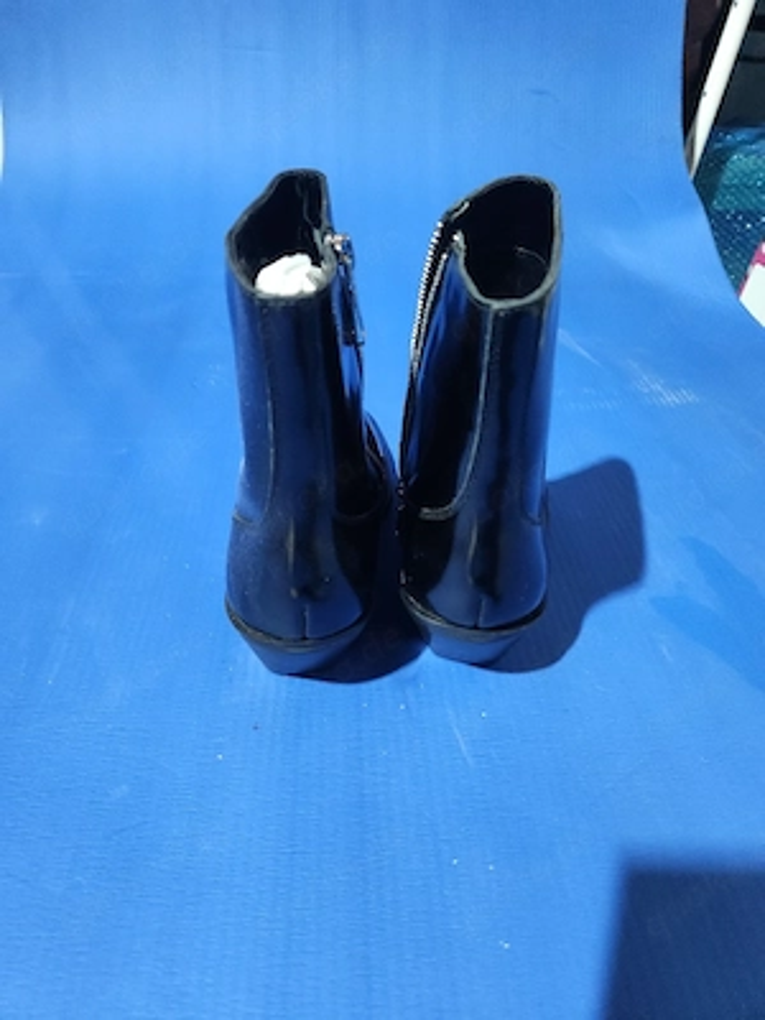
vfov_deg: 73.9
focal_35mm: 23
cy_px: 510
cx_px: 382
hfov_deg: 58.9
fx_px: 678
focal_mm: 5.4
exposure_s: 1/25
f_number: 1.8
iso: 800
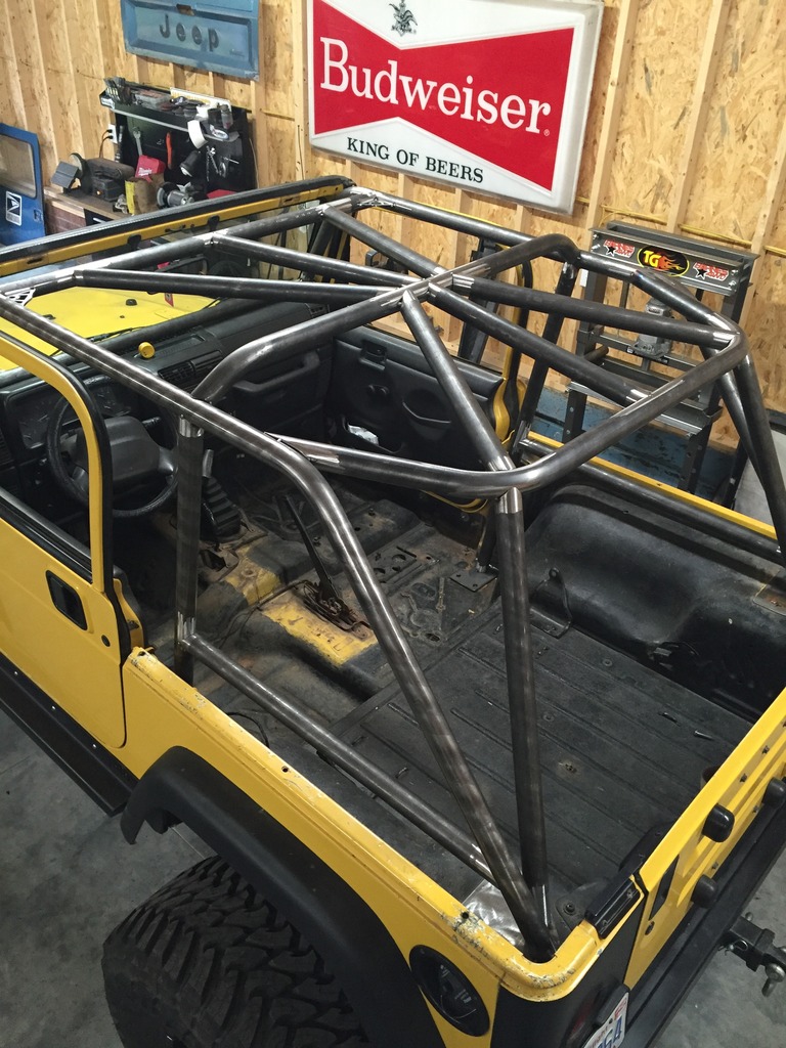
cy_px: 524
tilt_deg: -34.7
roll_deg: -1.9
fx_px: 878
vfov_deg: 61.7
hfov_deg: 48.2
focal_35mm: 29
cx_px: 393
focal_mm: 4.15
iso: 160
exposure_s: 1/30
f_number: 2.2
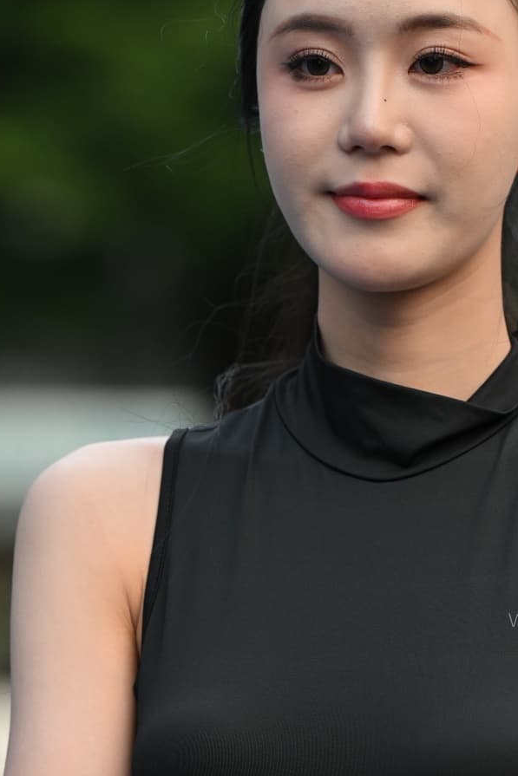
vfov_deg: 5.7
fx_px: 7810
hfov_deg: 3.8
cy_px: 551
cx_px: 318
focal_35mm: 362
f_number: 4
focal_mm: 180
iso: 1100
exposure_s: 1/640
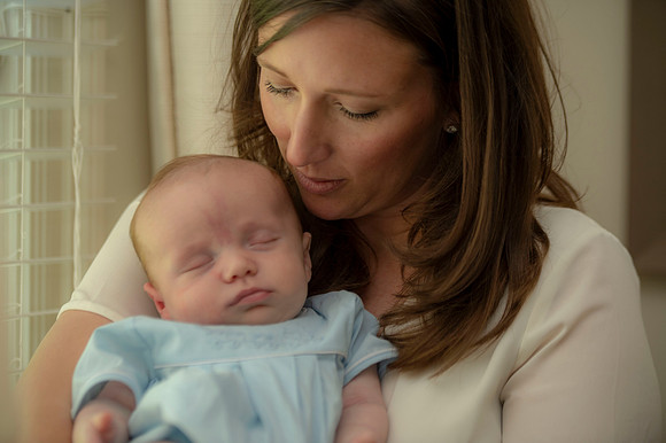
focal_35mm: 112
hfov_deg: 18.3
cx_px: 333
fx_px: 2071
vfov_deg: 12.2
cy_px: 222
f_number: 2.8
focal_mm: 112
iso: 320
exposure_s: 1/100
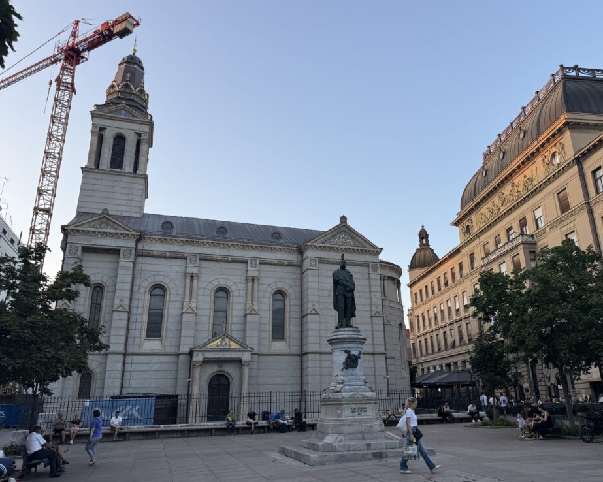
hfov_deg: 65.9
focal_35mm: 26
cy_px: 244
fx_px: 464
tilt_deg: +18.1
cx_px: 327
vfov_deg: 54.9
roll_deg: +2.1
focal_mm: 6.76
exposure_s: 1/598
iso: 80
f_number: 1.78
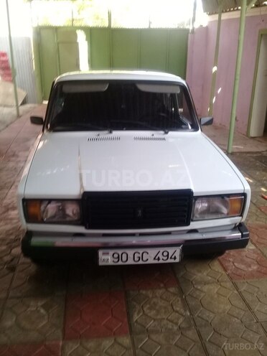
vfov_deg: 58.4
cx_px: 134
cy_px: 178
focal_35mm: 31
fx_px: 319
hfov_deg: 45.4
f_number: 2.2
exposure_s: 1/60
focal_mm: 3.3
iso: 64
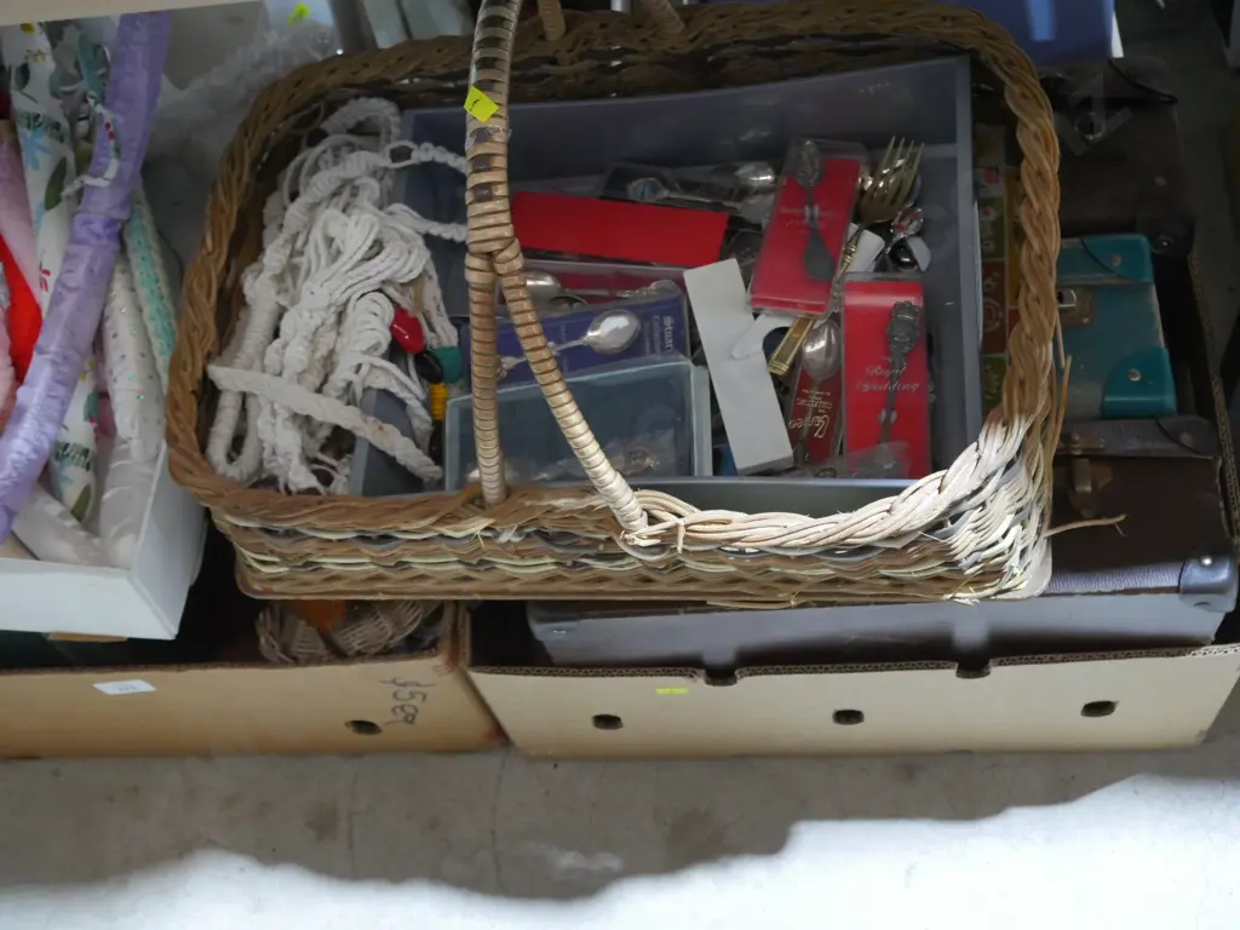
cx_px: 620
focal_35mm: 46
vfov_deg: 31.5
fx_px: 1648
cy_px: 465
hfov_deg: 41.2
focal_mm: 23
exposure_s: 1/60
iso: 3200
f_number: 5.1
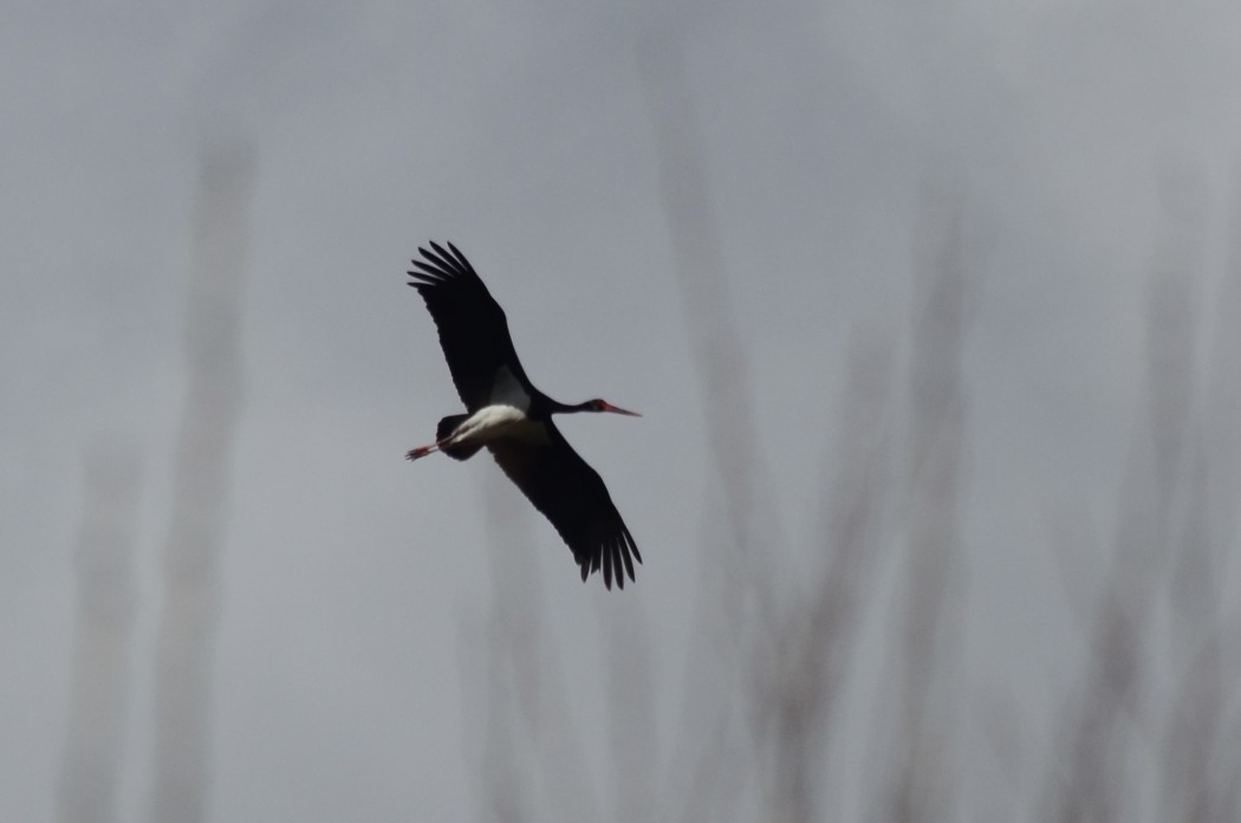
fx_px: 15484
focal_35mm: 450
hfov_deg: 4.6
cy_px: 412
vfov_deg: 3.0
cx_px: 620
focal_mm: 300
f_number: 9
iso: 400
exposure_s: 1/3200
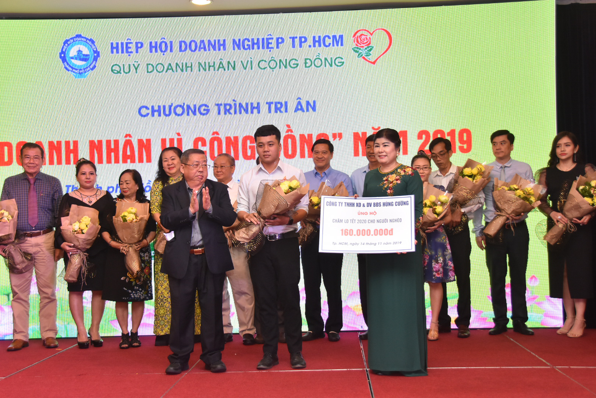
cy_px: 199
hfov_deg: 41.1
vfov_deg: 28.1
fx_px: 795
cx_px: 298
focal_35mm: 48
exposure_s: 1/250
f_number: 4
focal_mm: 32
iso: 1000
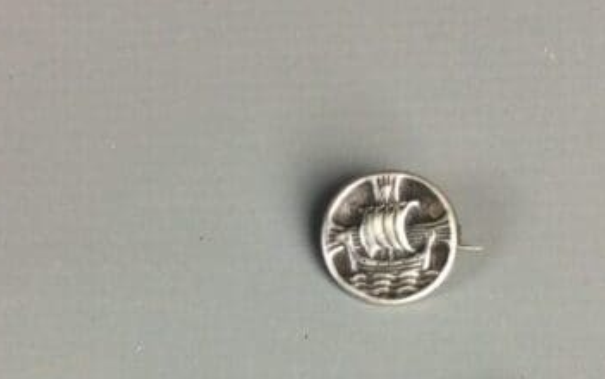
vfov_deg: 17.2
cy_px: 380
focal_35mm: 74
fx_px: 1221
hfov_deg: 27.8
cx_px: 338
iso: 40
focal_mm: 3.3
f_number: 2.4
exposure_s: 1/25
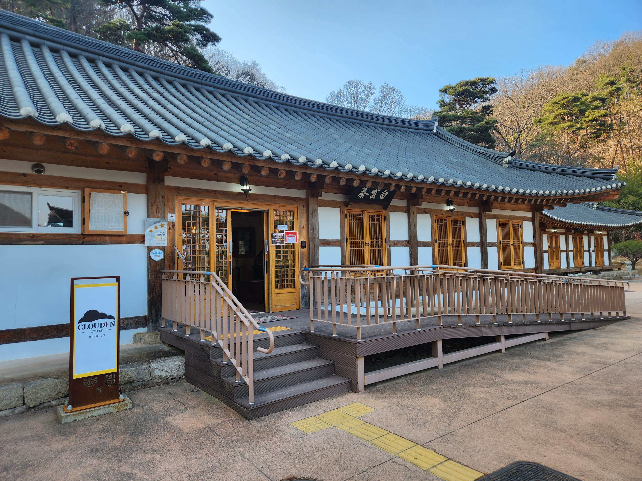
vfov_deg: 58.9
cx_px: 321
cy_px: 240
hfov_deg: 73.9
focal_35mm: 23
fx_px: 427
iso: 20
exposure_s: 1/319
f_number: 1.8
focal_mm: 5.4
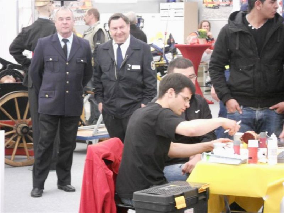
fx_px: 886
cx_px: 142
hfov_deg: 18.2
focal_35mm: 108
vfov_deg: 13.7
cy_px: 106
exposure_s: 1/60
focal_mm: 19.6
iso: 640
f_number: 5.9
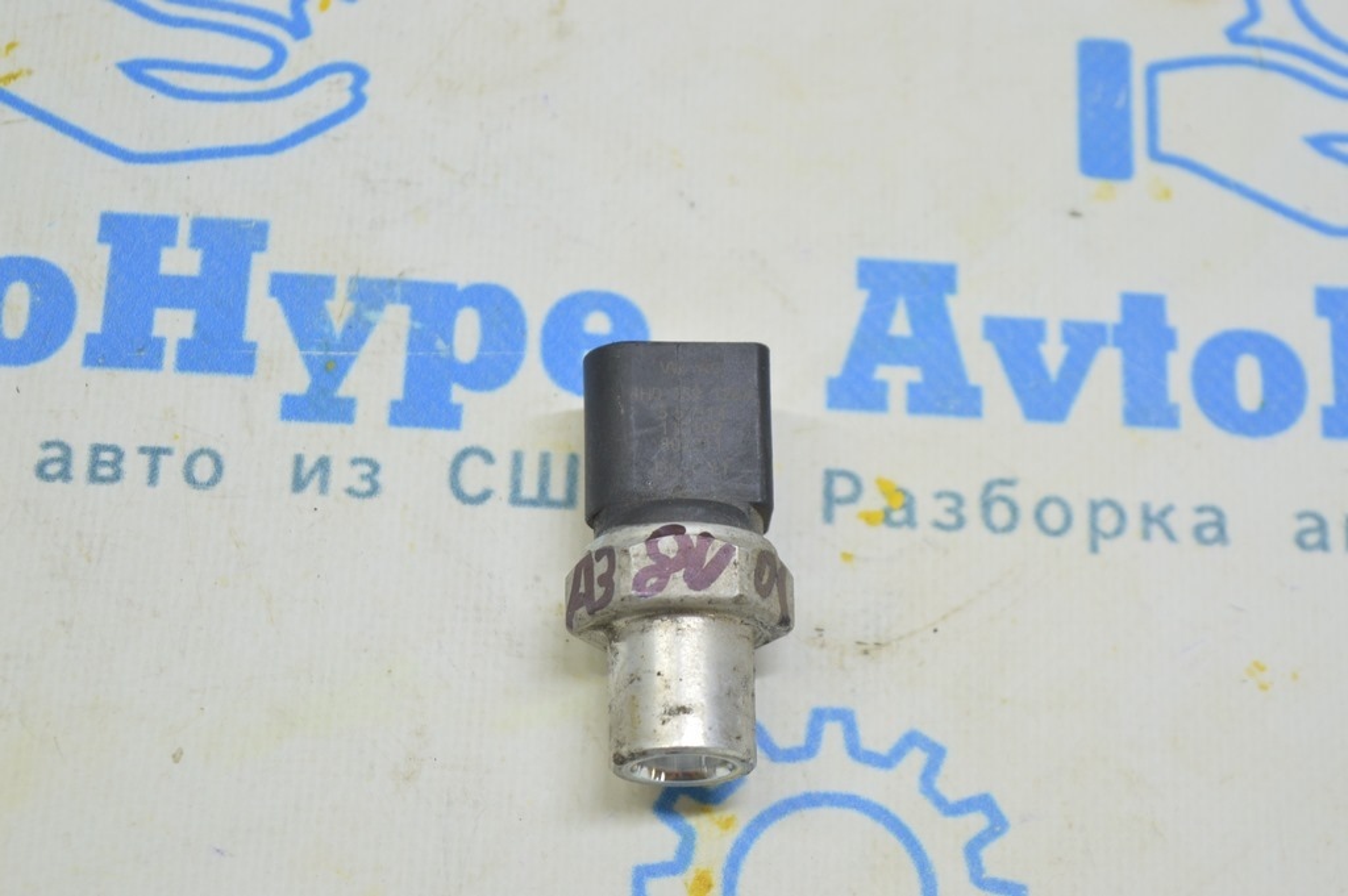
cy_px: 448
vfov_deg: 16.5
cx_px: 674
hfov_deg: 24.6
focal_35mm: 82
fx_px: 3087
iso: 400
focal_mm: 55
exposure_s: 1/20
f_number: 5.6
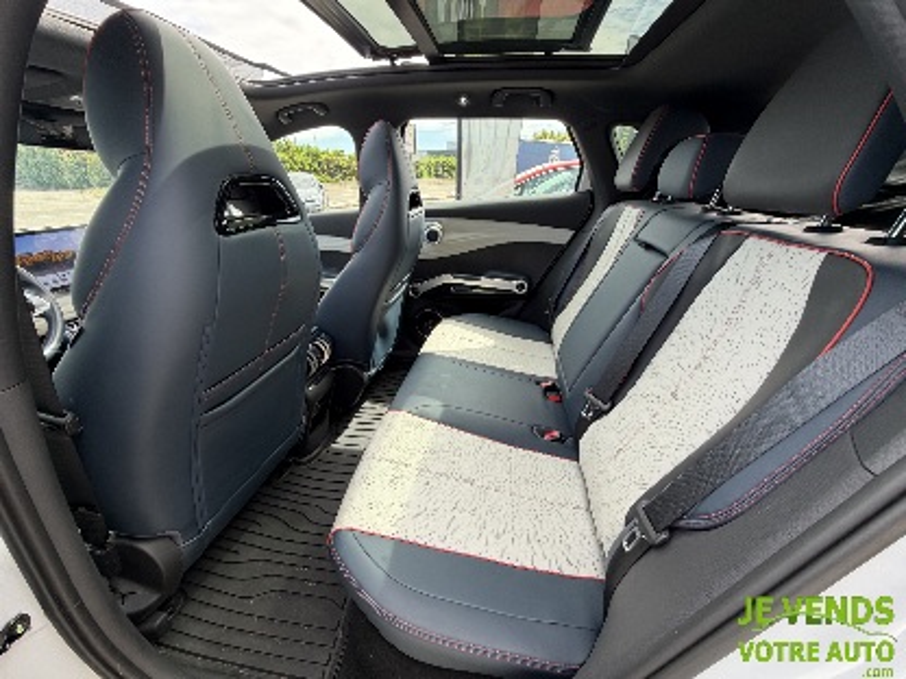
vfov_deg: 85.7
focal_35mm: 14
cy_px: 340
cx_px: 453
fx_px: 366
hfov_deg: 102.1
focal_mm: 2.22
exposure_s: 1/130
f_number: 2.2
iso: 40
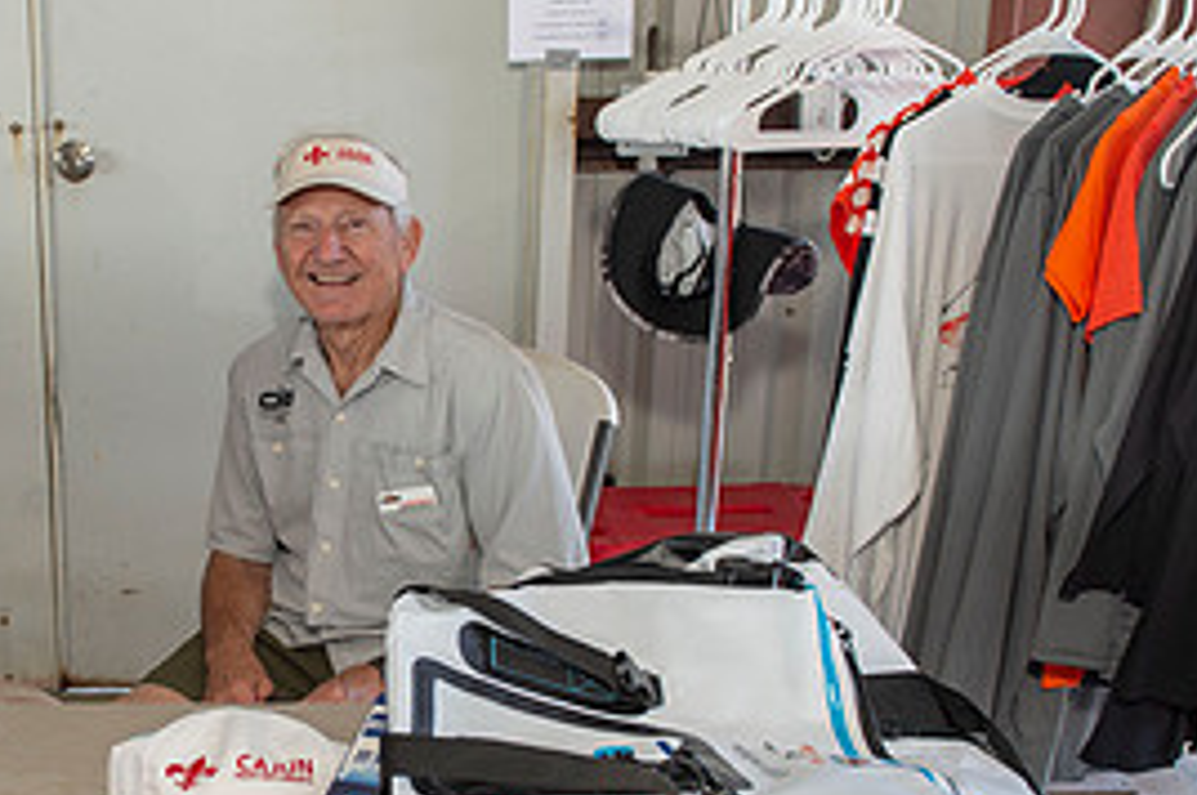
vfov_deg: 25.8
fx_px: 1727
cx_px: 281
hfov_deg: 37.2
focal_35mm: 52
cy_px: 536
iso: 200
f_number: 5.6
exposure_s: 1/60
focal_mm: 24
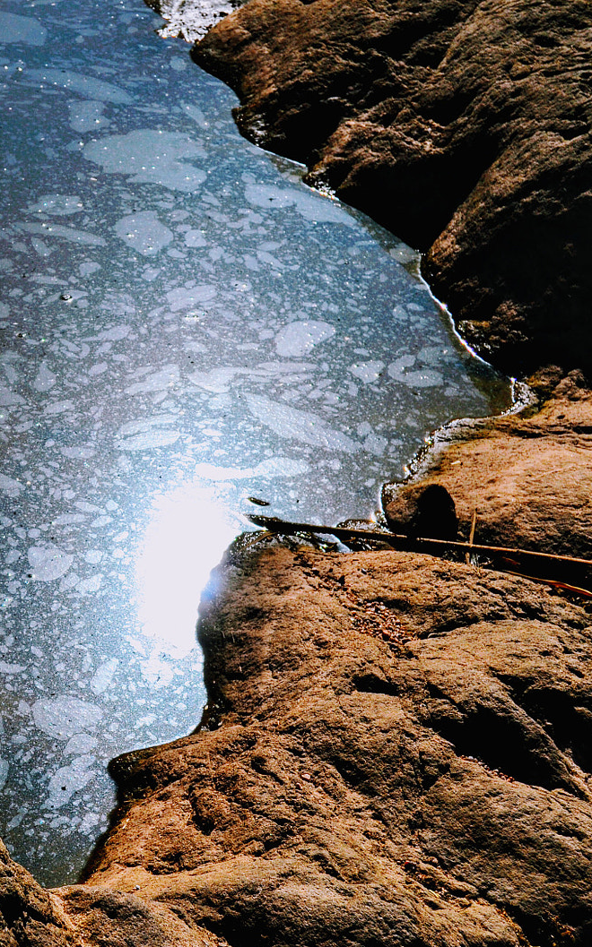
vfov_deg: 28.7
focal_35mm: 72
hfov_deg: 17.5
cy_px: 471
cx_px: -55
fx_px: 1854
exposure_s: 1/2500
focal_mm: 31
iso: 100
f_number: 6.3
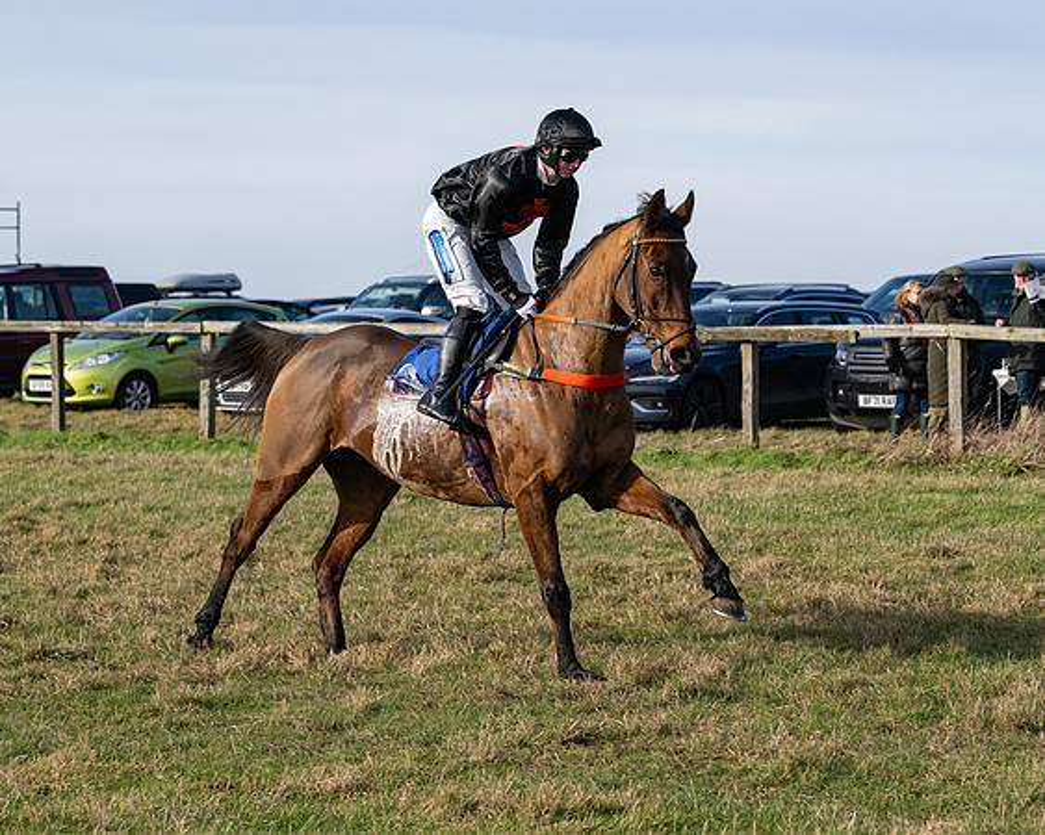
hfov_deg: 14.4
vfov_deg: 11.5
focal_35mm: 134
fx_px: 4140
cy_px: 436
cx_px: 476
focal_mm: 83
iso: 400
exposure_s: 1/2500
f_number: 5
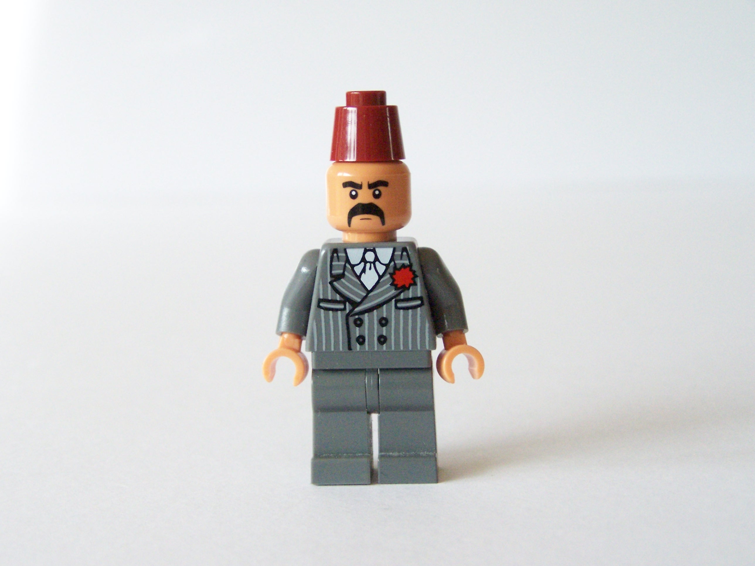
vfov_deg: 21.9
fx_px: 1461
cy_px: 283
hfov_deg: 29.0
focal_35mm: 67
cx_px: 378
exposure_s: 1/500
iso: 400
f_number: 3.2
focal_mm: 11.1
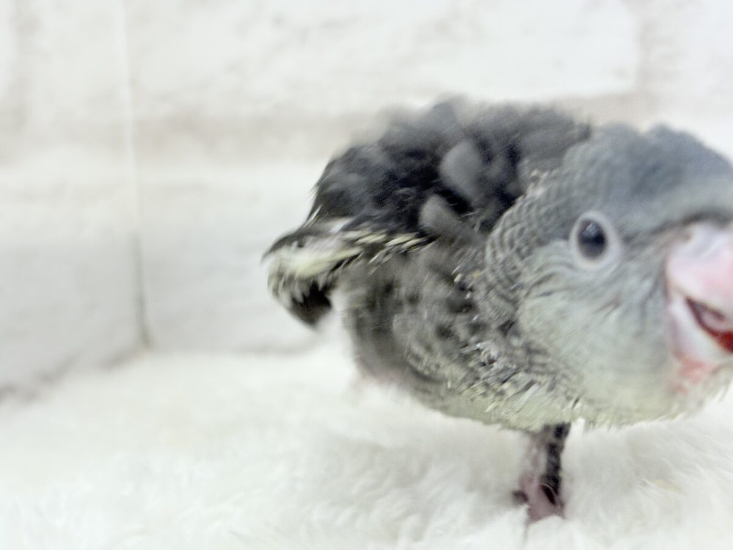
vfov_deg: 28.0
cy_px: 275
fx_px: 1101
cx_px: 366
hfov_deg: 36.8
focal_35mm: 52
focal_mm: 5.96
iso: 100
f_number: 1.6
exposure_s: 1/100
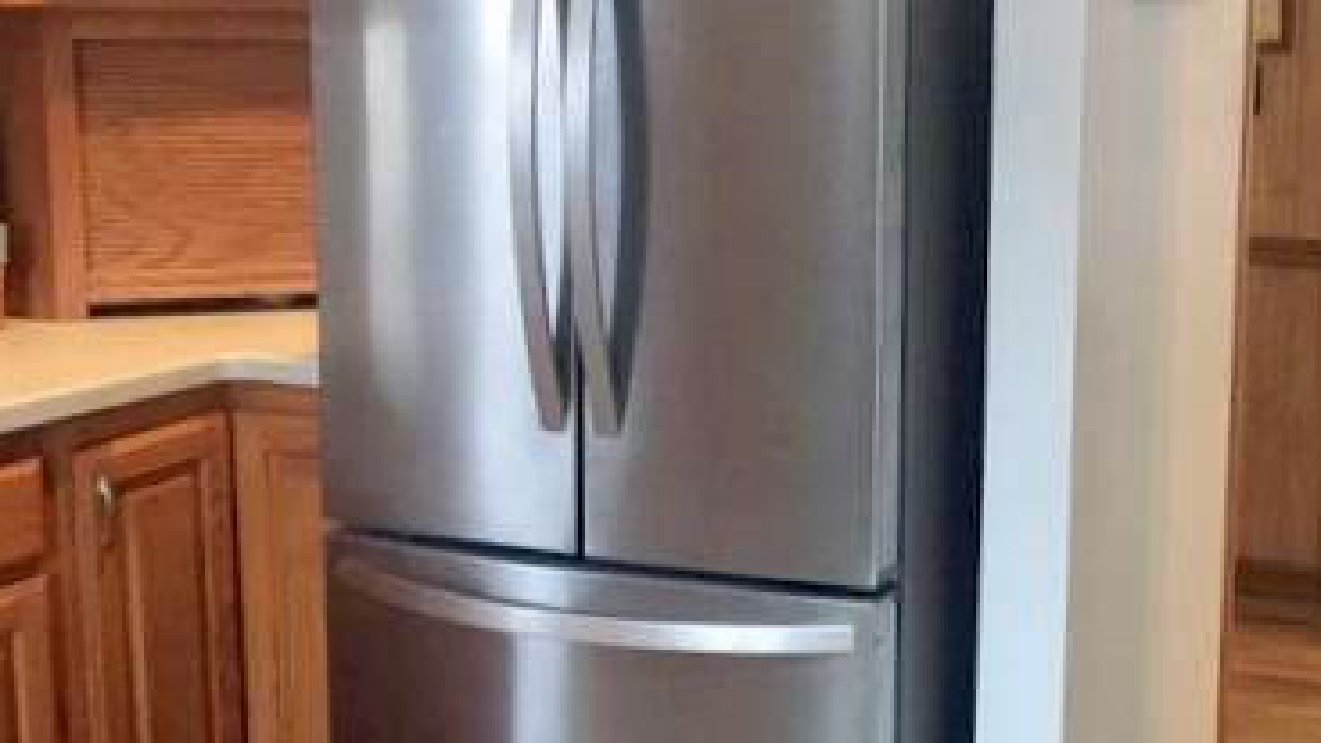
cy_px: 287
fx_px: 1927
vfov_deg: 21.8
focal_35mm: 55
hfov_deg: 36.0
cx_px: 1134
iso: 200
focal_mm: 4.15
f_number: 2.2
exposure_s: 1/30
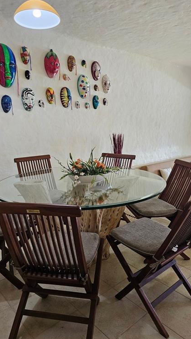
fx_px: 234
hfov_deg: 44.4
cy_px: 166
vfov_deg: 71.9
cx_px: 95
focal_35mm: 26
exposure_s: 1/120
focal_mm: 6.3
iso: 320
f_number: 1.7
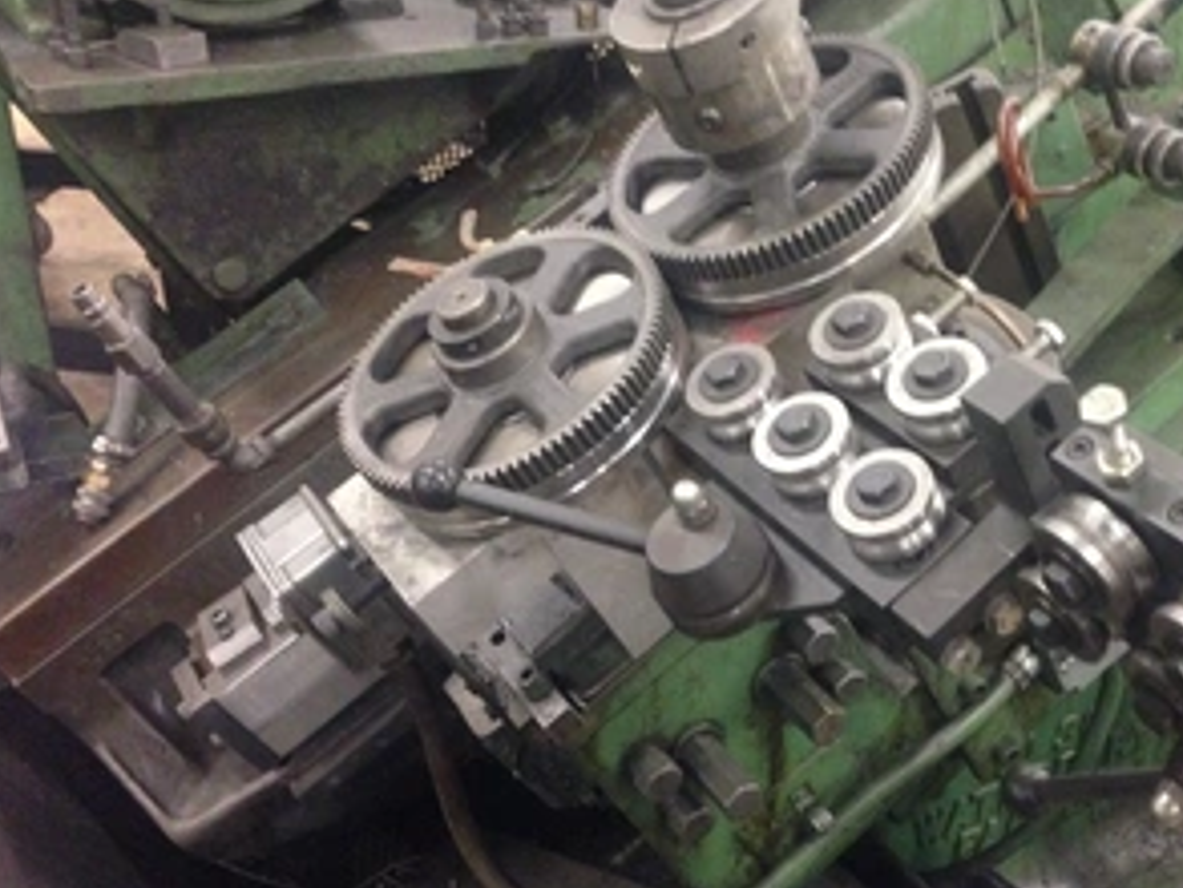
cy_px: 464
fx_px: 1539
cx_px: 791
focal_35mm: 45
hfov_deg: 41.5
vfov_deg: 32.2
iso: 500
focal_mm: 4.12
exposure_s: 1/15
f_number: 2.4
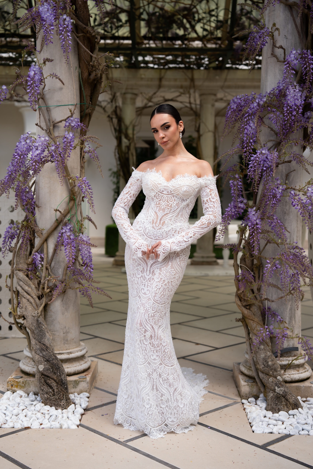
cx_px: 156
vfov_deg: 41.9
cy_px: 234
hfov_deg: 28.7
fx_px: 613
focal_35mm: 47
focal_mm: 47
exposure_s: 1/640
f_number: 2.8
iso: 64
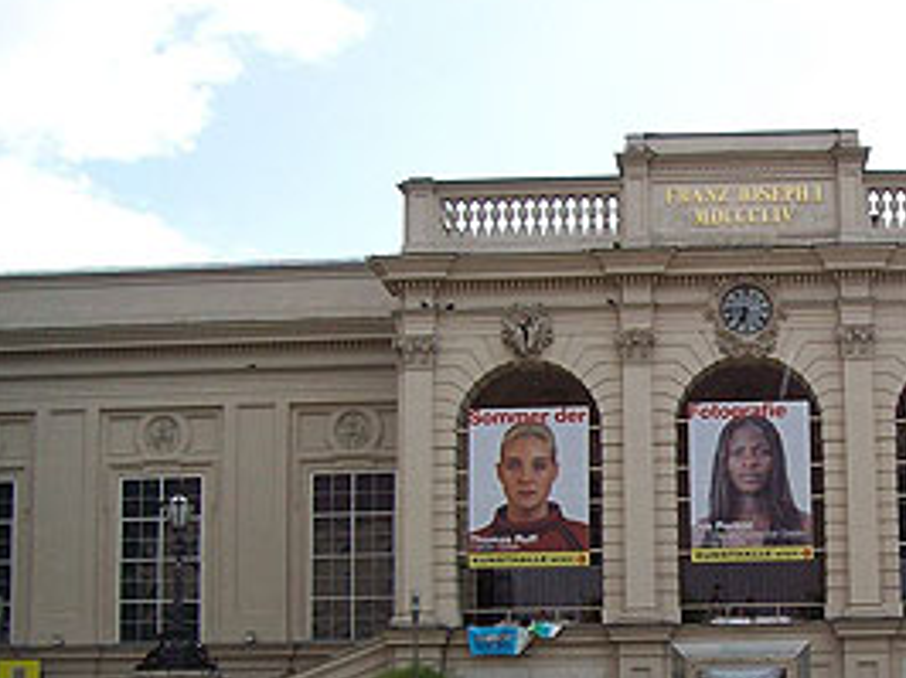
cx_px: 749
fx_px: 1595
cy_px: 497
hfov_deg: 30.8
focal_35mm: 61
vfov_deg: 23.8
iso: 80
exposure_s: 1/383
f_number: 4.8
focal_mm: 6
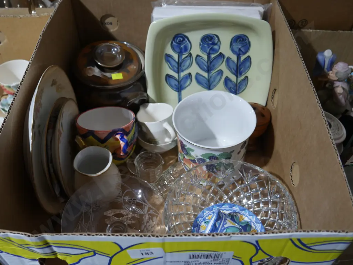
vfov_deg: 41.8
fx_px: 347
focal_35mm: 34
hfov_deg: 53.9
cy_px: 132
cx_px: 176
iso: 500
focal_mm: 17
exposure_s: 1/60
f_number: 4
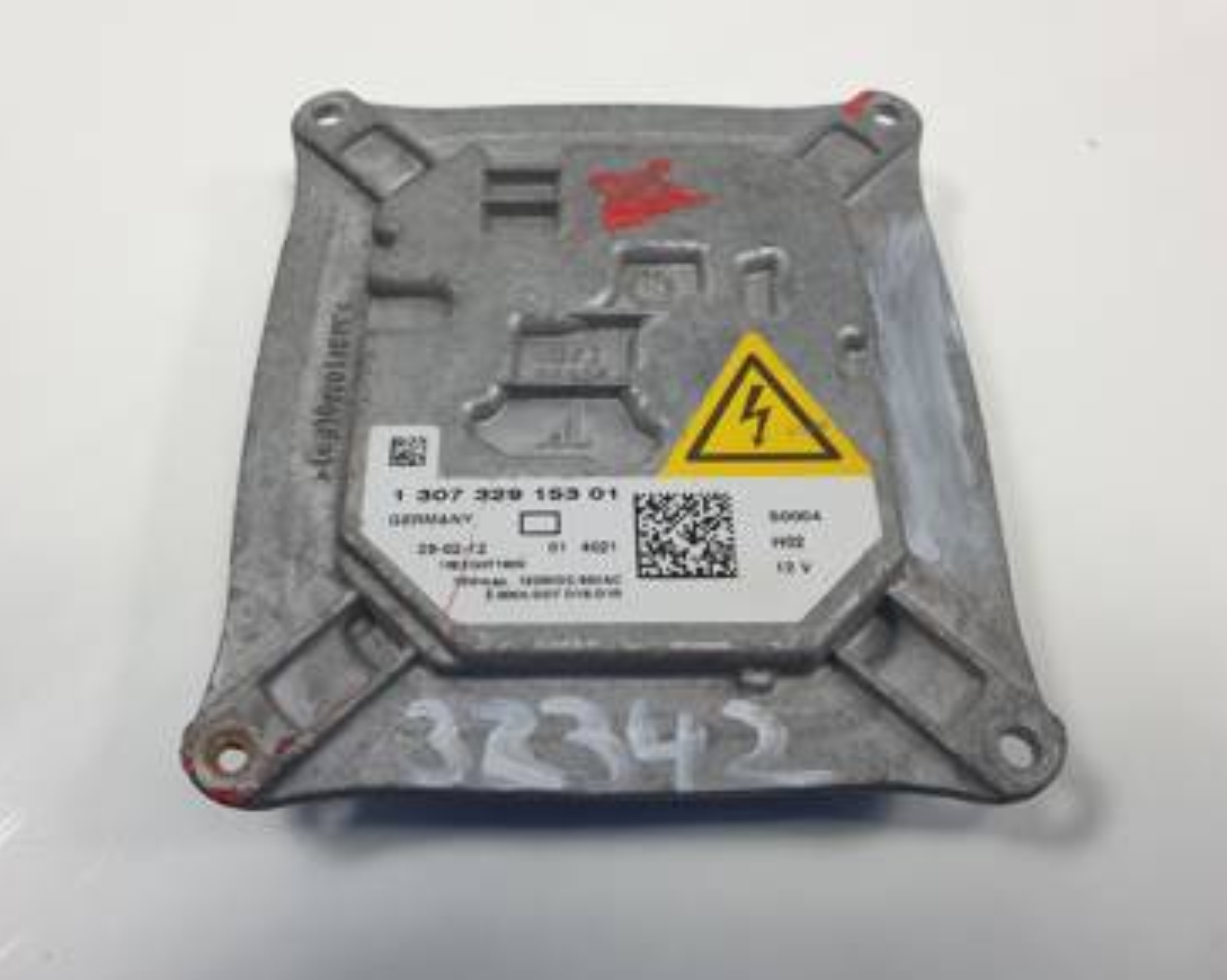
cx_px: 588
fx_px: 1016
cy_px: 504
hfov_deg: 62.2
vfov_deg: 51.5
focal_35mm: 28
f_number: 2.4
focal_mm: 4.3
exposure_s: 1/201
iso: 50
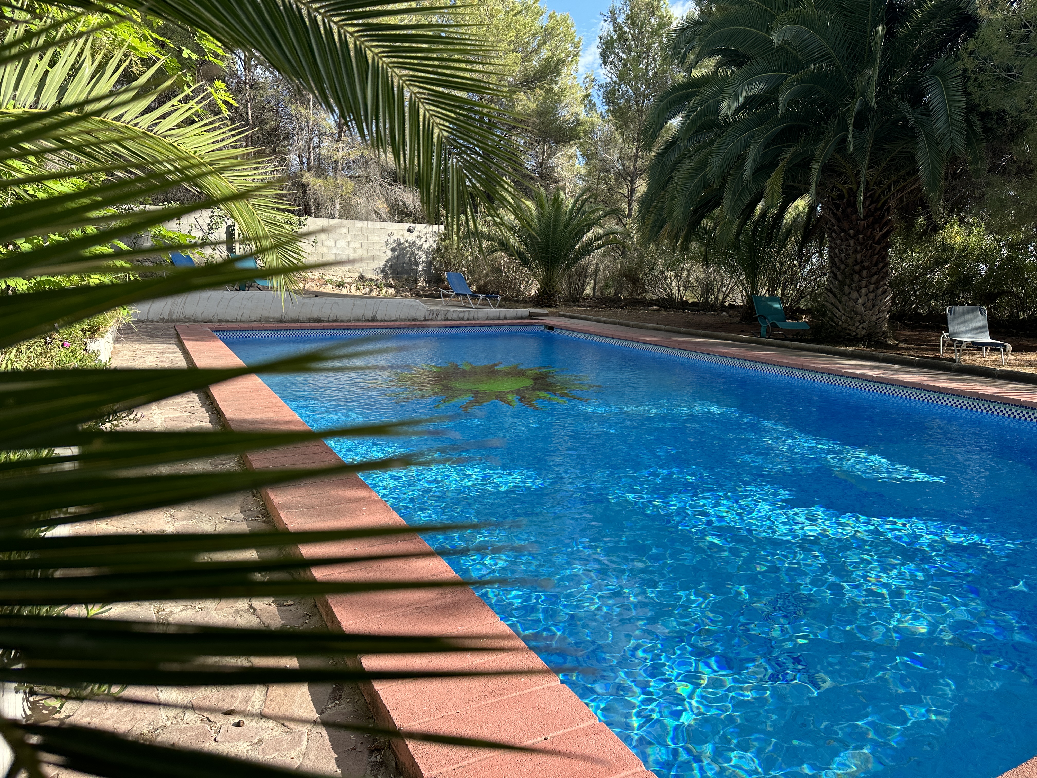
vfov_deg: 56.8
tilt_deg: -8.9
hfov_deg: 71.6
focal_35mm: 24
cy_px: 389
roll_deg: -2.5
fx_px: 719
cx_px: 518
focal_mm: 6.86
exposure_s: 1/1692
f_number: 1.78
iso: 80
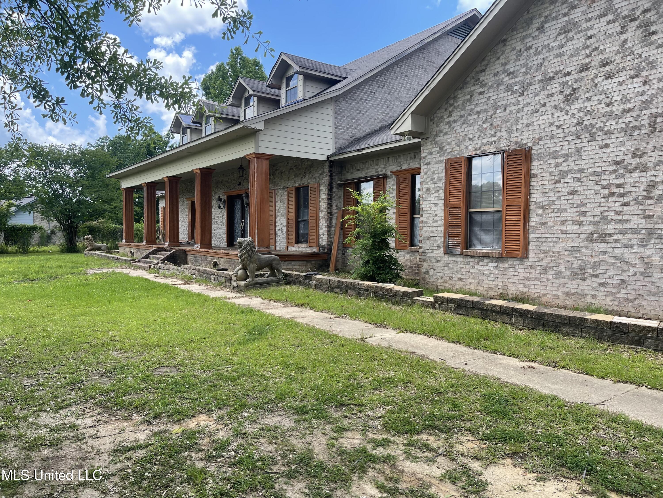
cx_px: 332
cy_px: 249
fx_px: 479
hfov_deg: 69.4
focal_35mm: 25
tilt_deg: -2.7
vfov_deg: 54.9
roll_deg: -0.6
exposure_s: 1/881
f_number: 1.6
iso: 32
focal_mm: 5.1
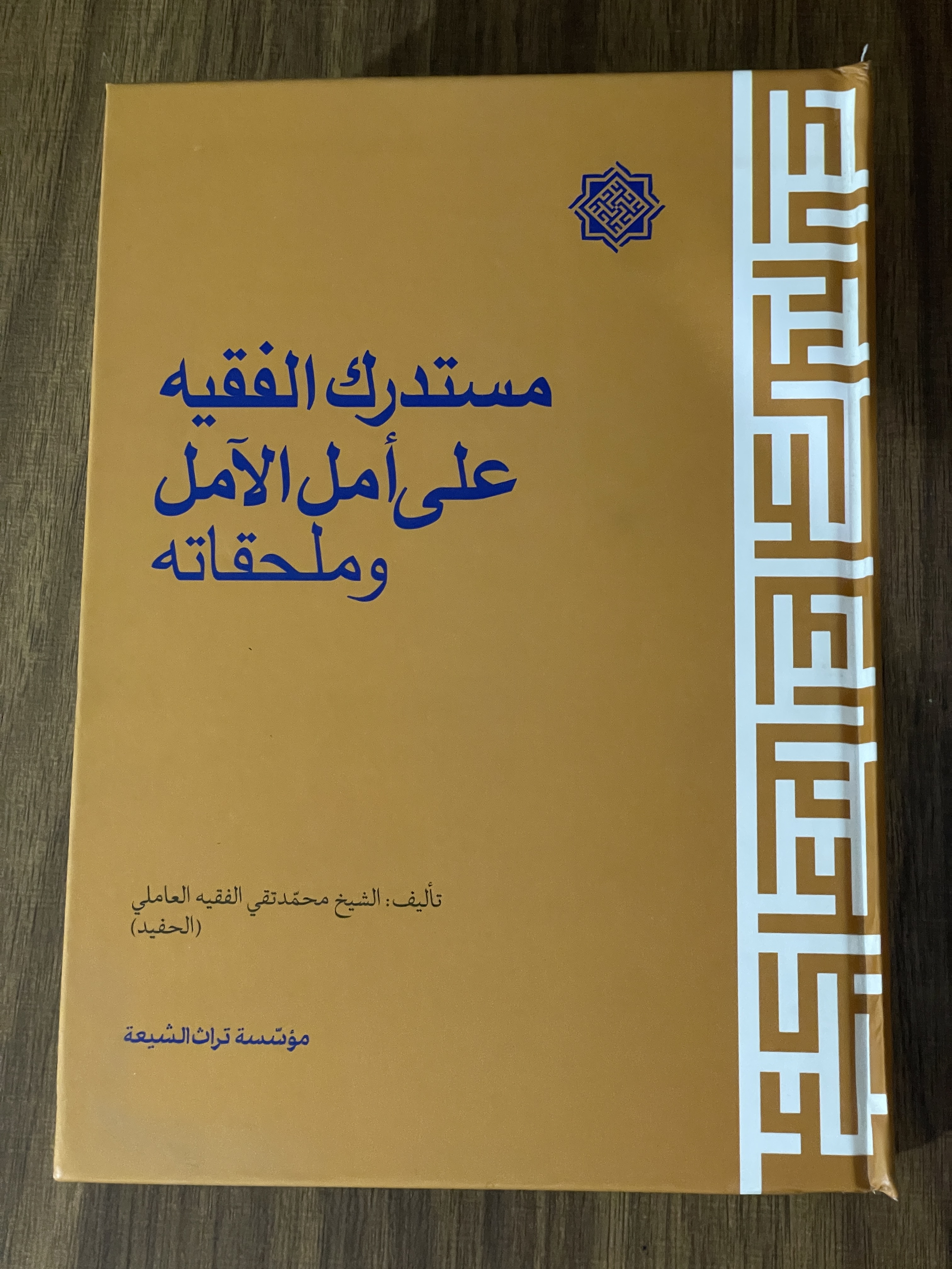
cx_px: 476
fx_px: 1907
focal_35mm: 52
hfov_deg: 28.0
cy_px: 634
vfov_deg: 36.8
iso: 1000
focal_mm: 6
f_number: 2
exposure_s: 1/38
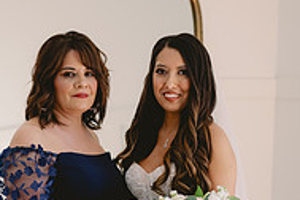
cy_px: 233
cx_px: 98
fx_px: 992
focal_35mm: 119
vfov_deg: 11.3
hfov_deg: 17.2
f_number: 2
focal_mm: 50
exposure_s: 1/320
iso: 320
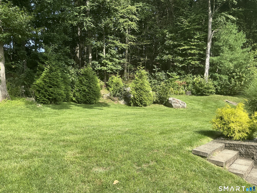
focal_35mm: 28
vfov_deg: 49.7
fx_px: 208
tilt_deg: +0.8
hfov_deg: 63.4
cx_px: 128
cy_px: 96
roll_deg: +1.5
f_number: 1.8
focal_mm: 3
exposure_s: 1/524
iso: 25
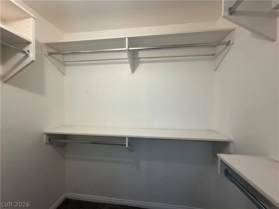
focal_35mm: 14
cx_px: 140
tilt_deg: -1.1
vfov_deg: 85.7
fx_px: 113
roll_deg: +0.0
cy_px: 104
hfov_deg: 102.1
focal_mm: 2.22
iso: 200
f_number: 2.2
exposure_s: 1/120
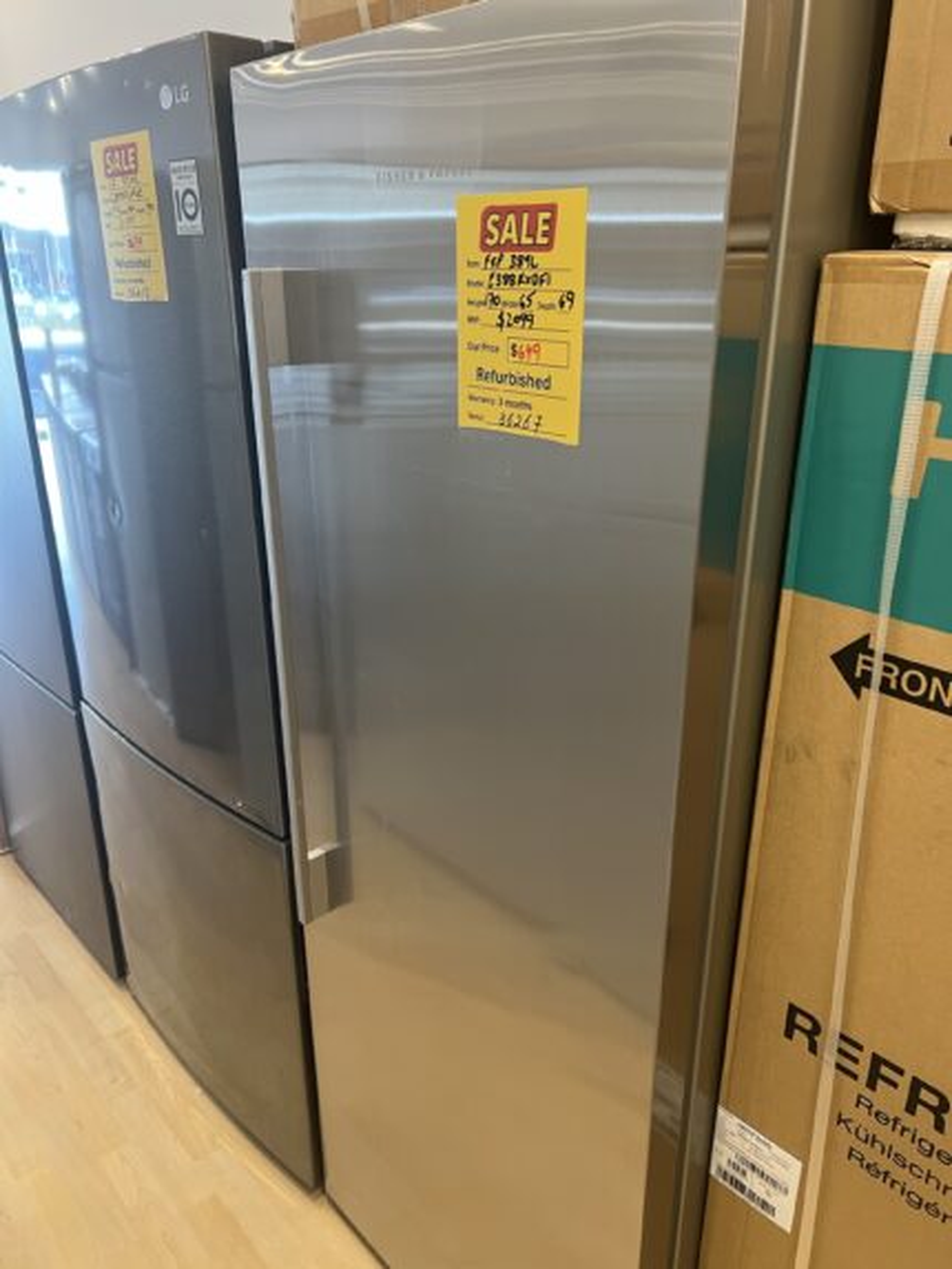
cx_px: 476
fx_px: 953
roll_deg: +0.7
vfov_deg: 67.3
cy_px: 634
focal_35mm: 26
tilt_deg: -20.9
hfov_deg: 53.1
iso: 80
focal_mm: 5.7
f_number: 1.5
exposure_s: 1/50
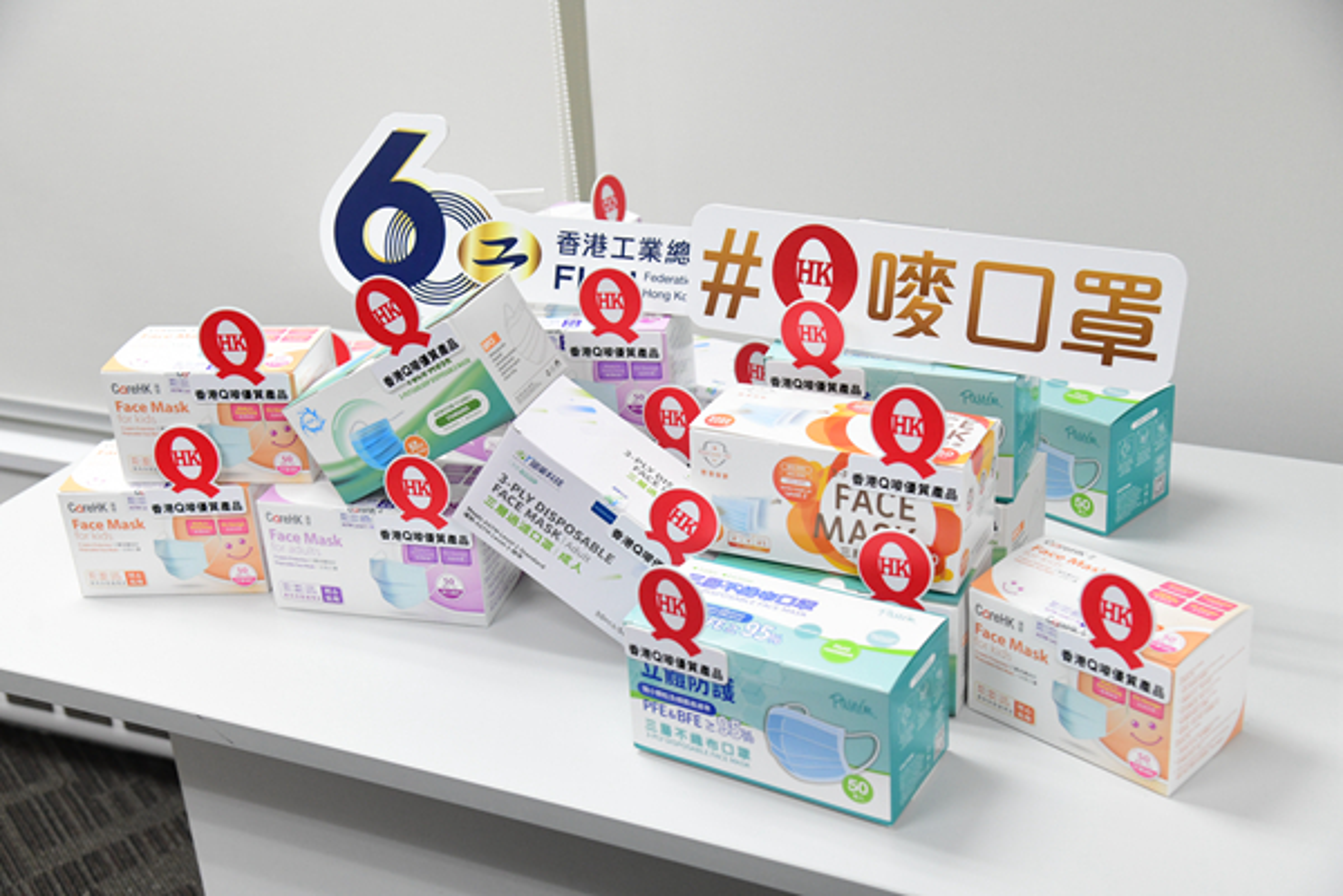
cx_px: 672
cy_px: 448
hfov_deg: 41.1
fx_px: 1791
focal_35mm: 48
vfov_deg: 28.1
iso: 3200
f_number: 5
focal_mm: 48
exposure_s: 1/160
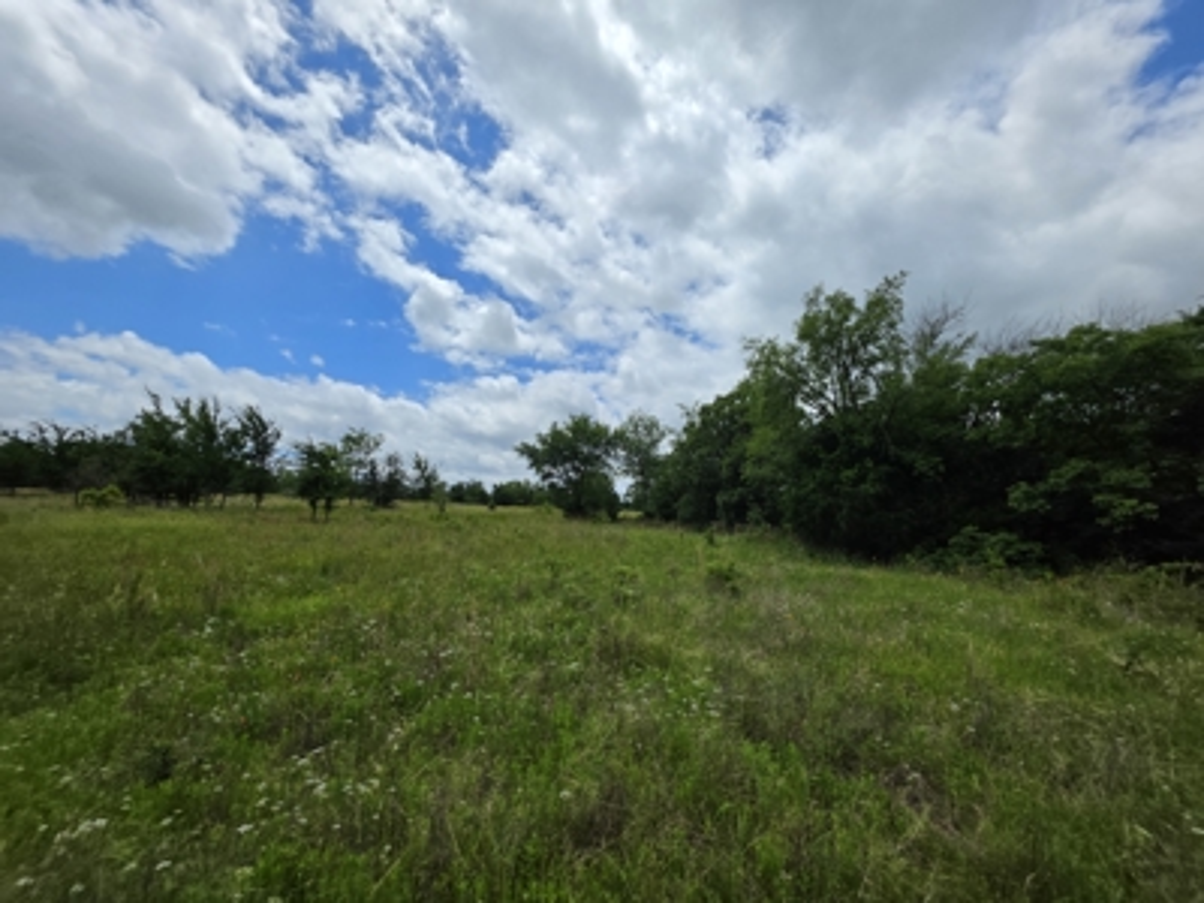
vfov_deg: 89.9
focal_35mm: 13
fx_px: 452
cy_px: 452
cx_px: 602
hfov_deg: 106.2
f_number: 1.9
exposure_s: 1/4311
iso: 32
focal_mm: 2.2
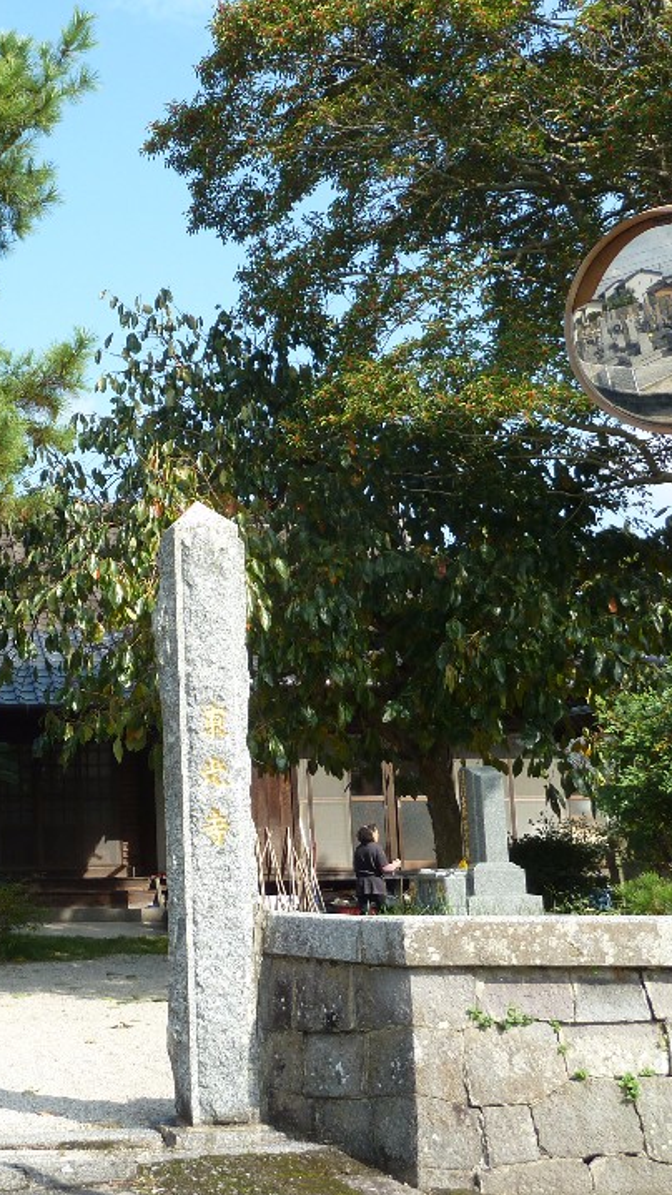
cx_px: -20
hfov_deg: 22.5
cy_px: 598
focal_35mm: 51
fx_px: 1615
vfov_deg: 40.6
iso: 80
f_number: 4
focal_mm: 5.7
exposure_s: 1/320
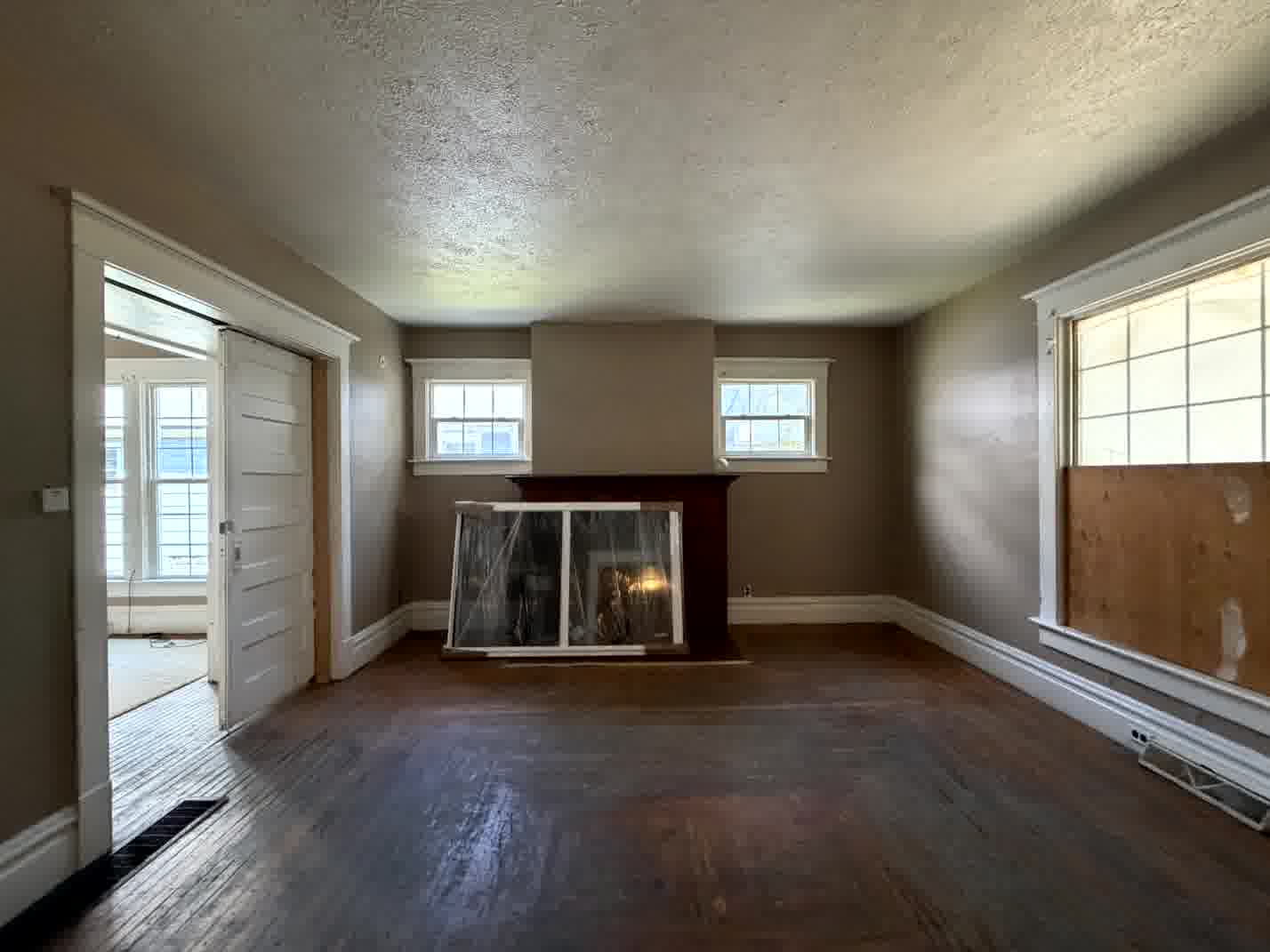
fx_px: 514
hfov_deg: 102.1
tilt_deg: +1.7
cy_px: 476
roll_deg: +1.0
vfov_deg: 85.7
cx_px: 635
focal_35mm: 14
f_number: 2.2
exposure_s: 1/60
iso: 320
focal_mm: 2.22
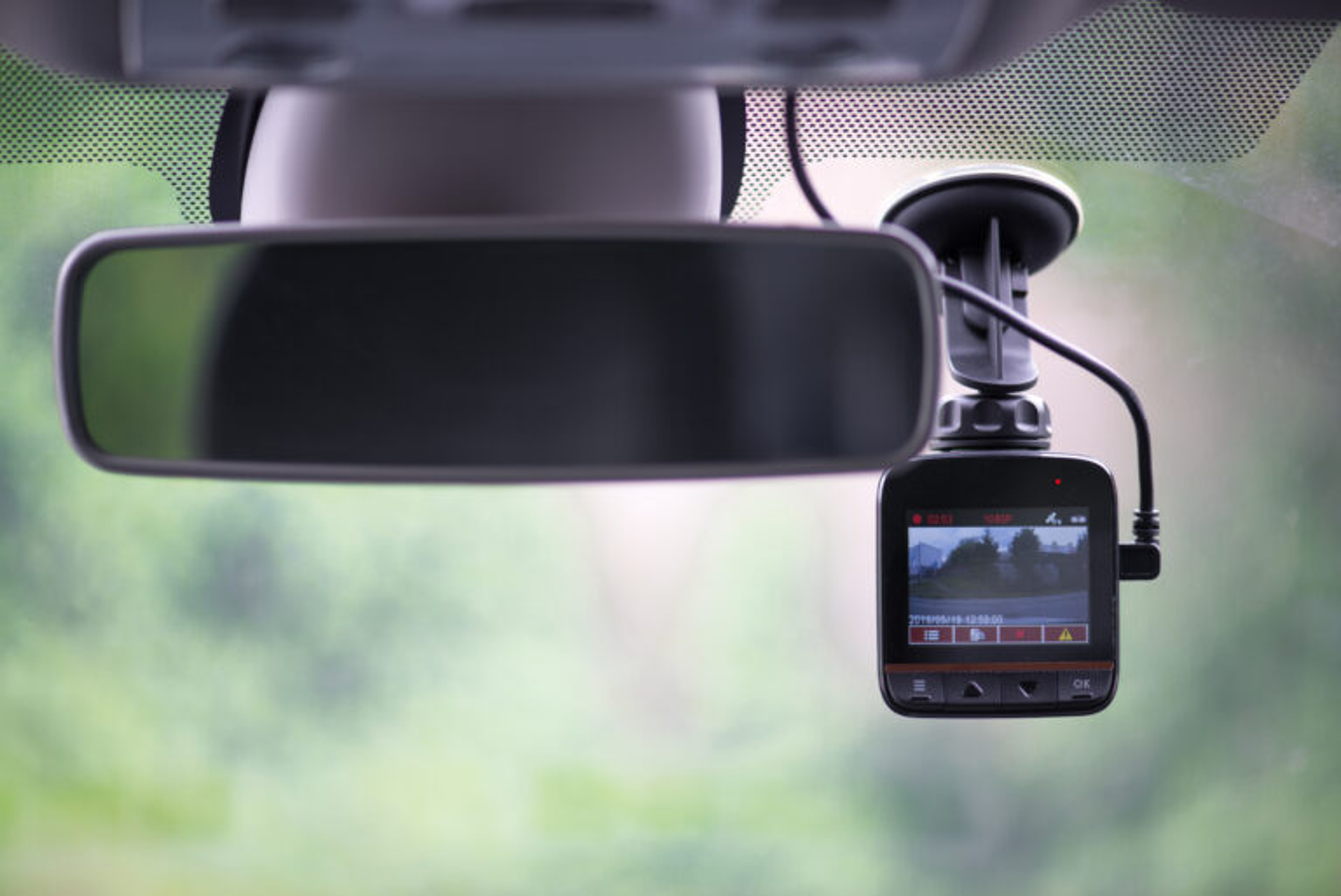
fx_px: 3913
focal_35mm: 105
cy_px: 448
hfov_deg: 19.4
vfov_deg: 13.1
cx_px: 670
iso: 100
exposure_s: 1/100
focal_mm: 105
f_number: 3
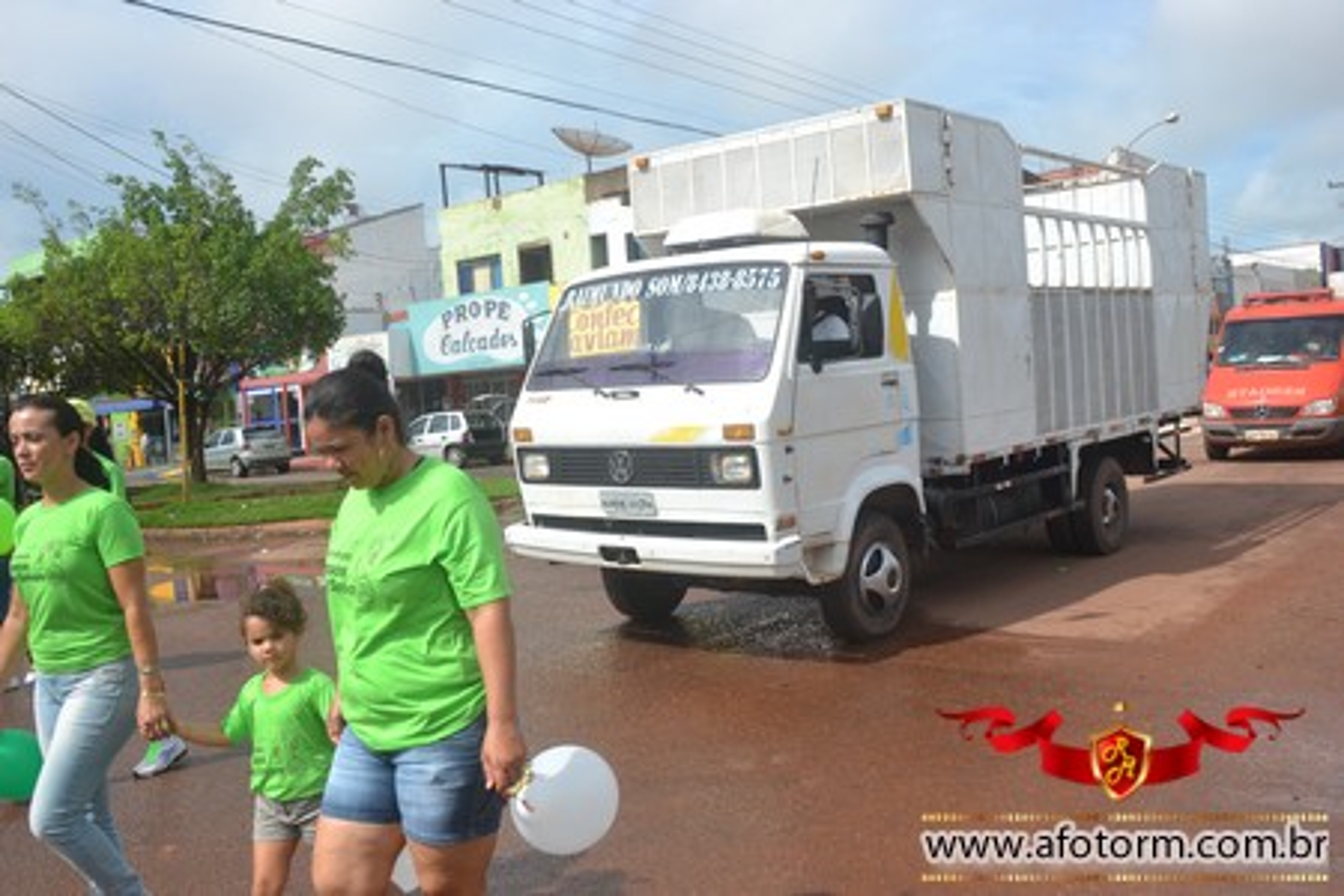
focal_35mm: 33
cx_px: 672
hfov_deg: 57.2
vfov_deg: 40.0
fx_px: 1232
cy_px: 448
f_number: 9
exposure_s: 1/320
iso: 100
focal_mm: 22
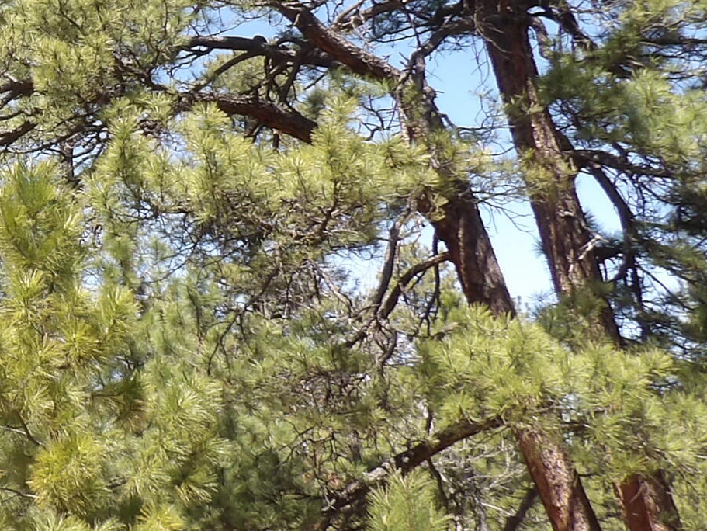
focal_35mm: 79
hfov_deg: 21.9
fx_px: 1614
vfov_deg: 18.5
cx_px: -248
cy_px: 128
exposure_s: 1/122
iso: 100
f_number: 5.6
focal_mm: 4.3
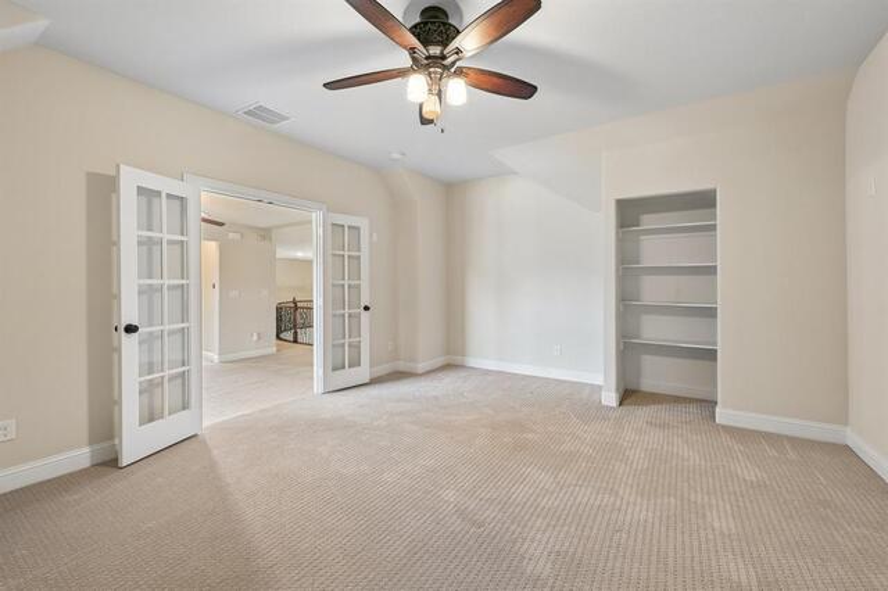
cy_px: 296
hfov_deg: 104.3
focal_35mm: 14
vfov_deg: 81.1
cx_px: 444
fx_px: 345
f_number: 8
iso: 400
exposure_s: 1/3.33
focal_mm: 14
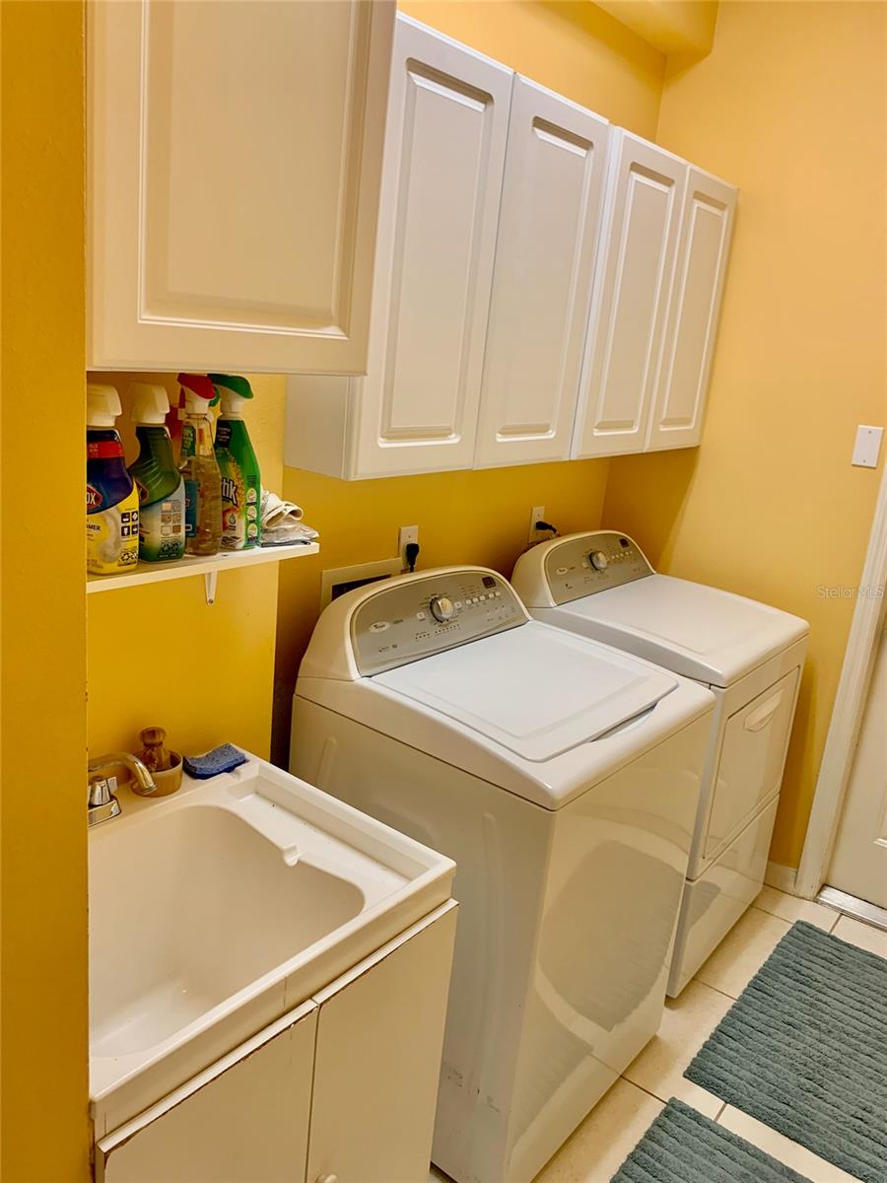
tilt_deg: -13.8
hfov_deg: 53.1
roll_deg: -6.4
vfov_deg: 67.3
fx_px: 888
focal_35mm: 26
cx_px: 444
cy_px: 592
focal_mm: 4.25
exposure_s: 1/60
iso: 64
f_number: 1.8
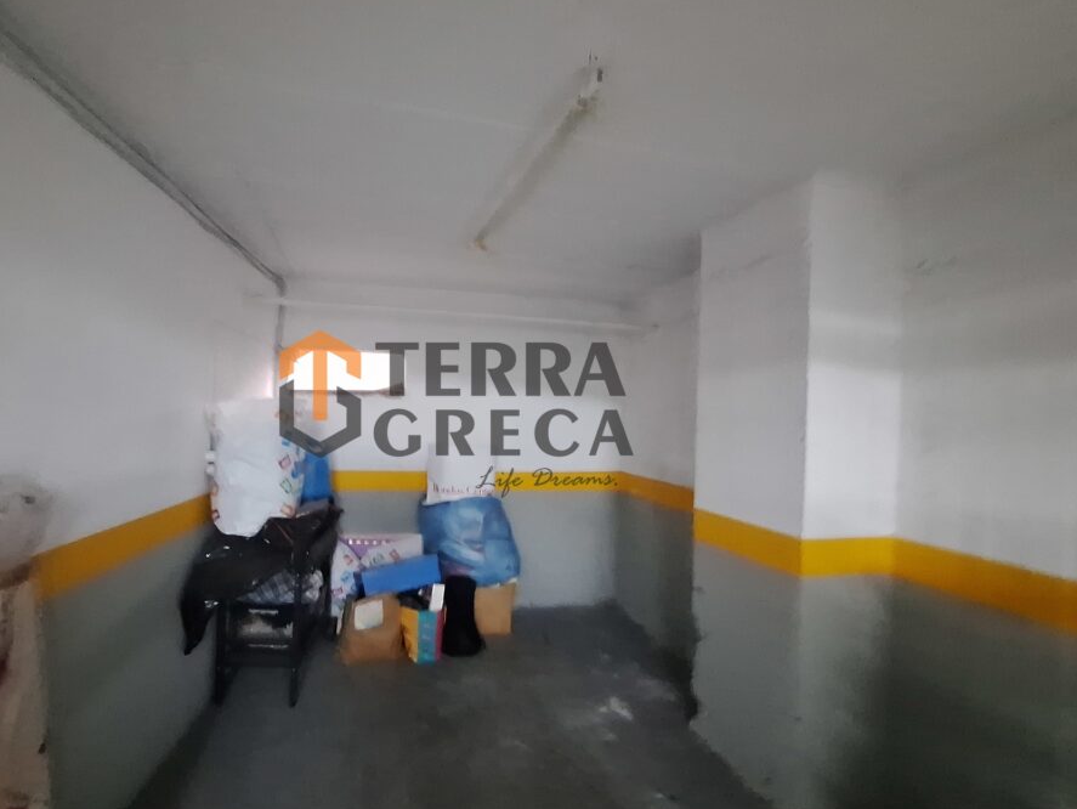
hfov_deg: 97.4
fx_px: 467
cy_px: 414
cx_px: 457
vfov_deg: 81.8
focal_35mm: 15
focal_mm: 1.74
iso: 800
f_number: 2.2
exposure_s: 1/17
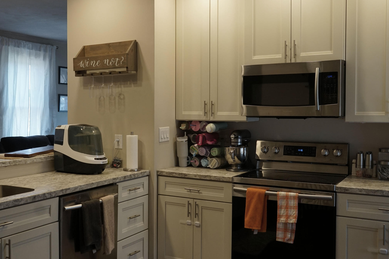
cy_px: 128
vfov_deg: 33.4
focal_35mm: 40
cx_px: 165
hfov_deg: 48.3
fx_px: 432
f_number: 4
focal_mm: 28
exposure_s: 1/160
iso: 800
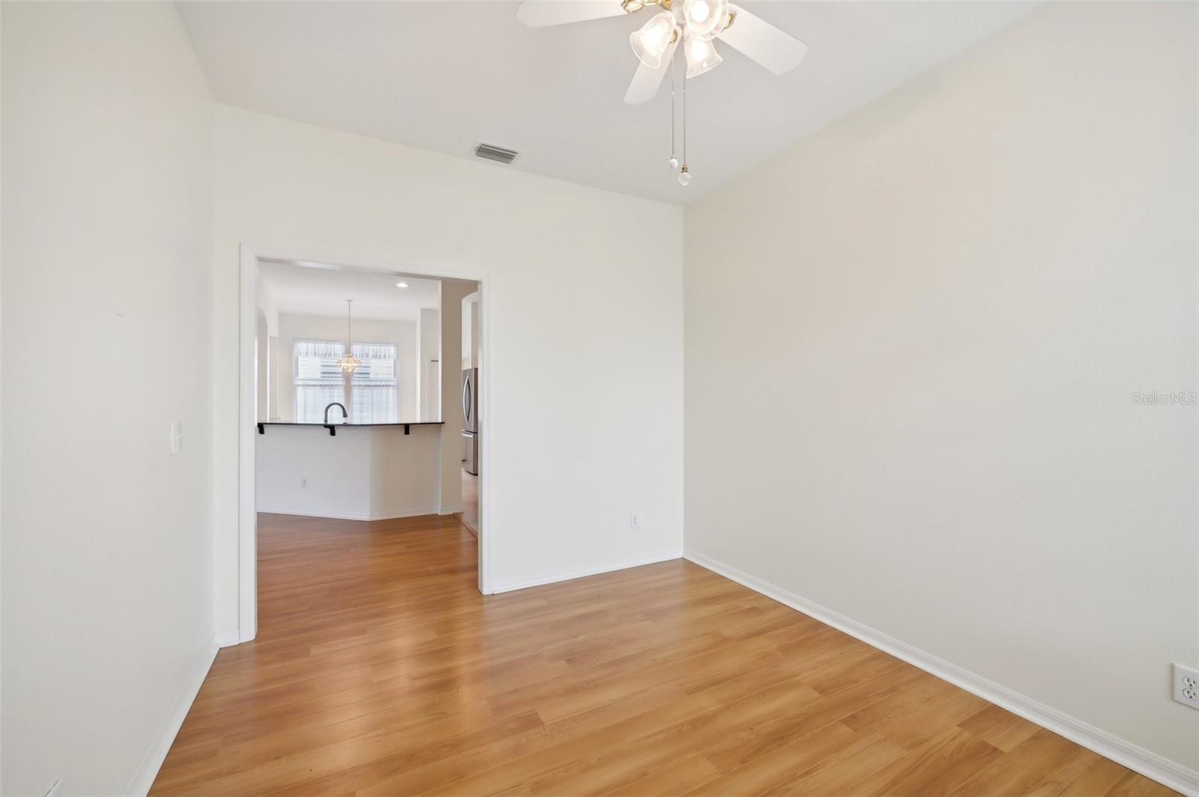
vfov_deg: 81.1
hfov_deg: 104.3
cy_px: 398
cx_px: 600
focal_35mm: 14
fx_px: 466
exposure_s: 1/25
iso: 400
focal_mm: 14
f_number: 8
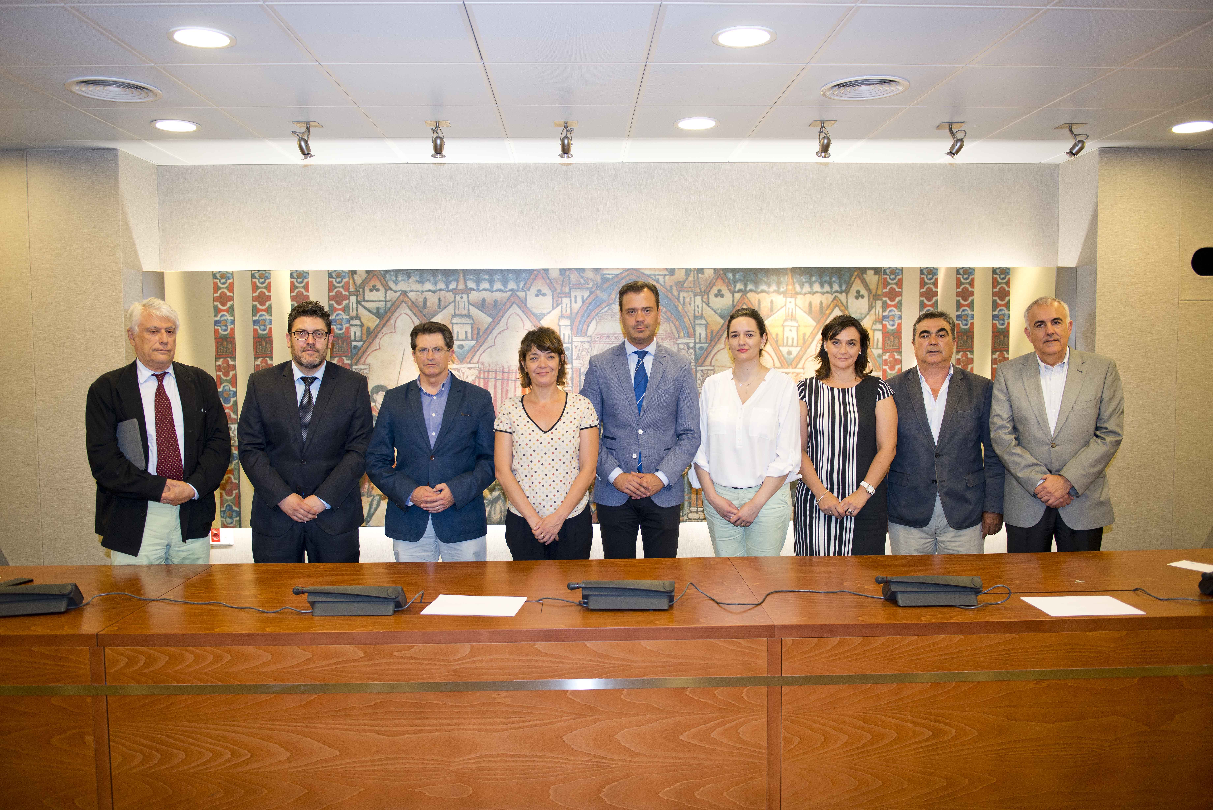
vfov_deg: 46.4
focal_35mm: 28
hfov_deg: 65.5
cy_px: 405
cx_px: 606
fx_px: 944
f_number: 3.2
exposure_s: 1/125
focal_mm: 28
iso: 800
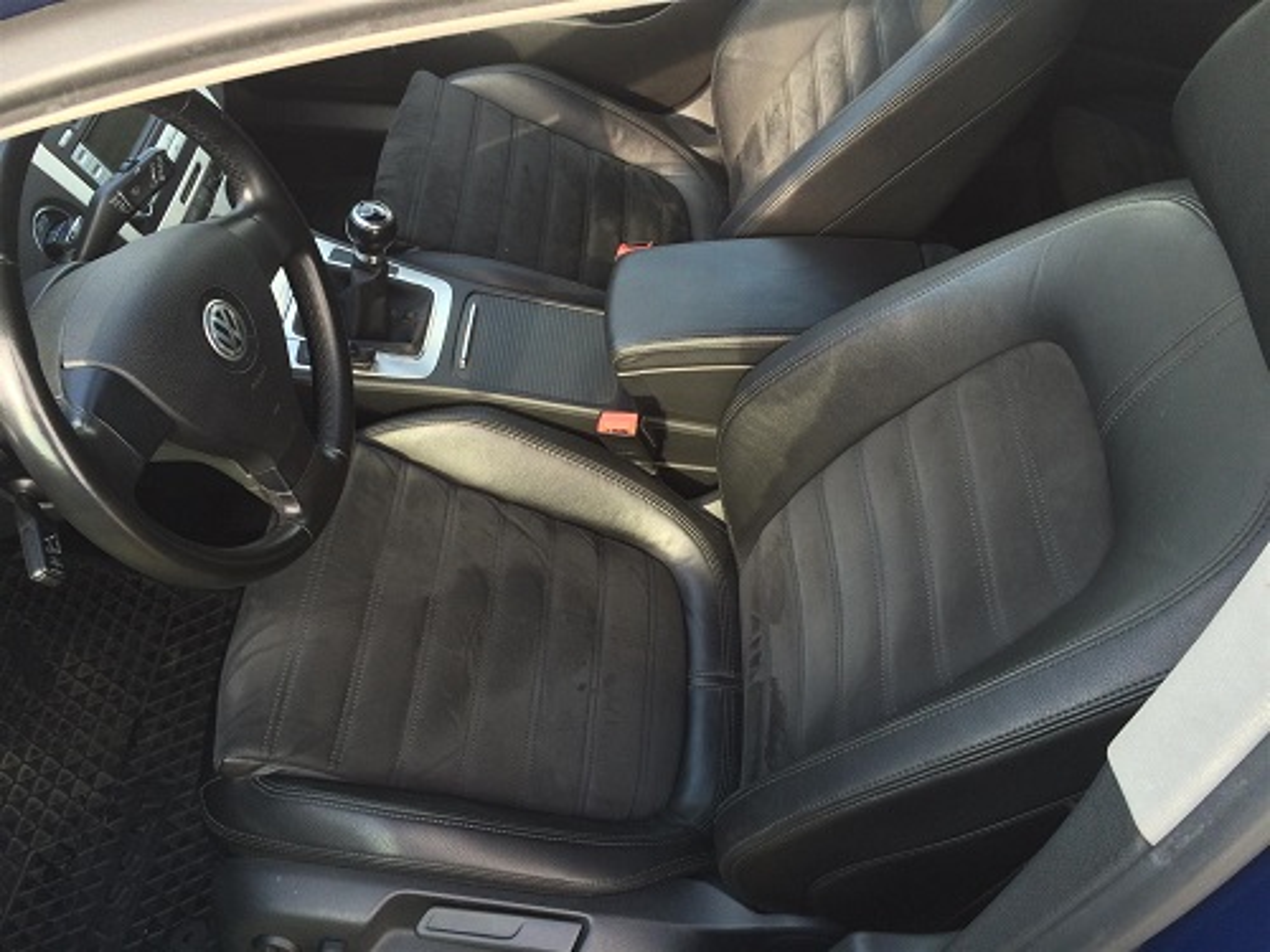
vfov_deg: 48.2
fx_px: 1064
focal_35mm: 29
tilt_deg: -53.7
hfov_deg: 61.7
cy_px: 476
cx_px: 635
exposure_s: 1/120
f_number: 2.2
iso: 64
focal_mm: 4.15
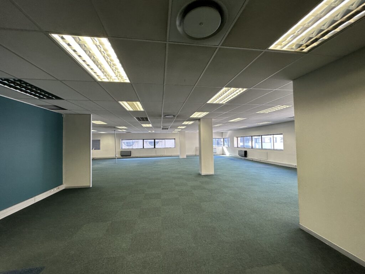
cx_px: 182
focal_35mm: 14
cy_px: 137
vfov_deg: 85.7
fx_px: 148
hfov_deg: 102.1
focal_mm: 2.22
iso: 100
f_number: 2.2
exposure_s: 1/100
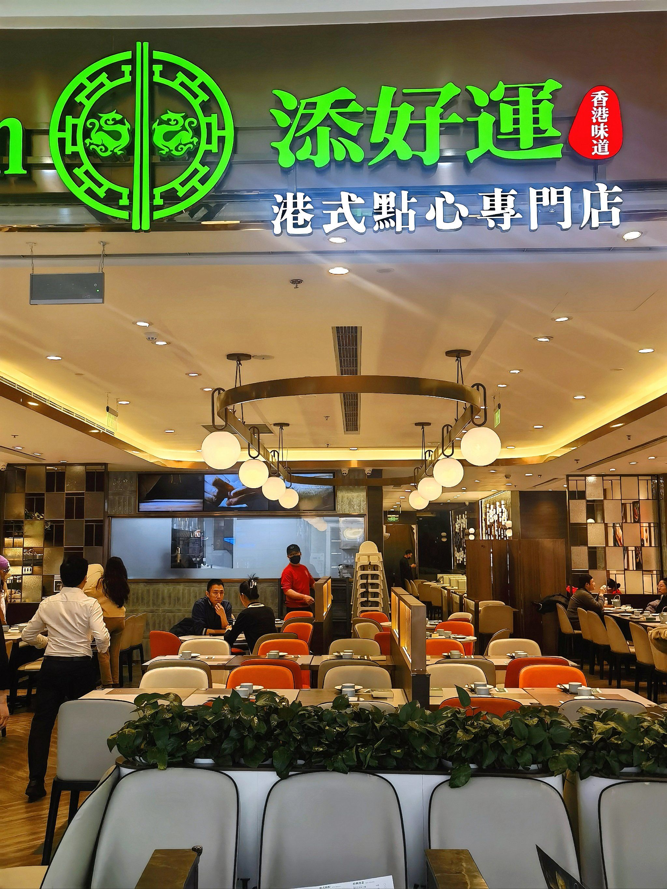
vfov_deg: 49.0
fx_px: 976
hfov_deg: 37.7
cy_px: 444
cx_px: 334
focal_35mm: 38
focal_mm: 6.67
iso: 50
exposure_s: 1/303
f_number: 1.9
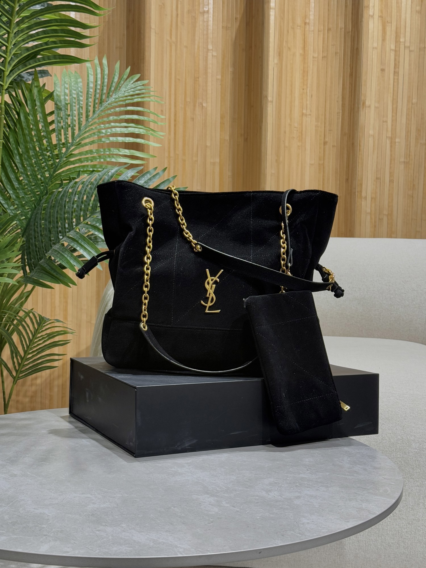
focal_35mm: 48
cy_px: 284
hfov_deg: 30.3
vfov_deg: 39.7
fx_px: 788
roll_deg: -1.3
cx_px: 213
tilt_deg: -2.7
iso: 64
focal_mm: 6.76
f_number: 1.78
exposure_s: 1/50
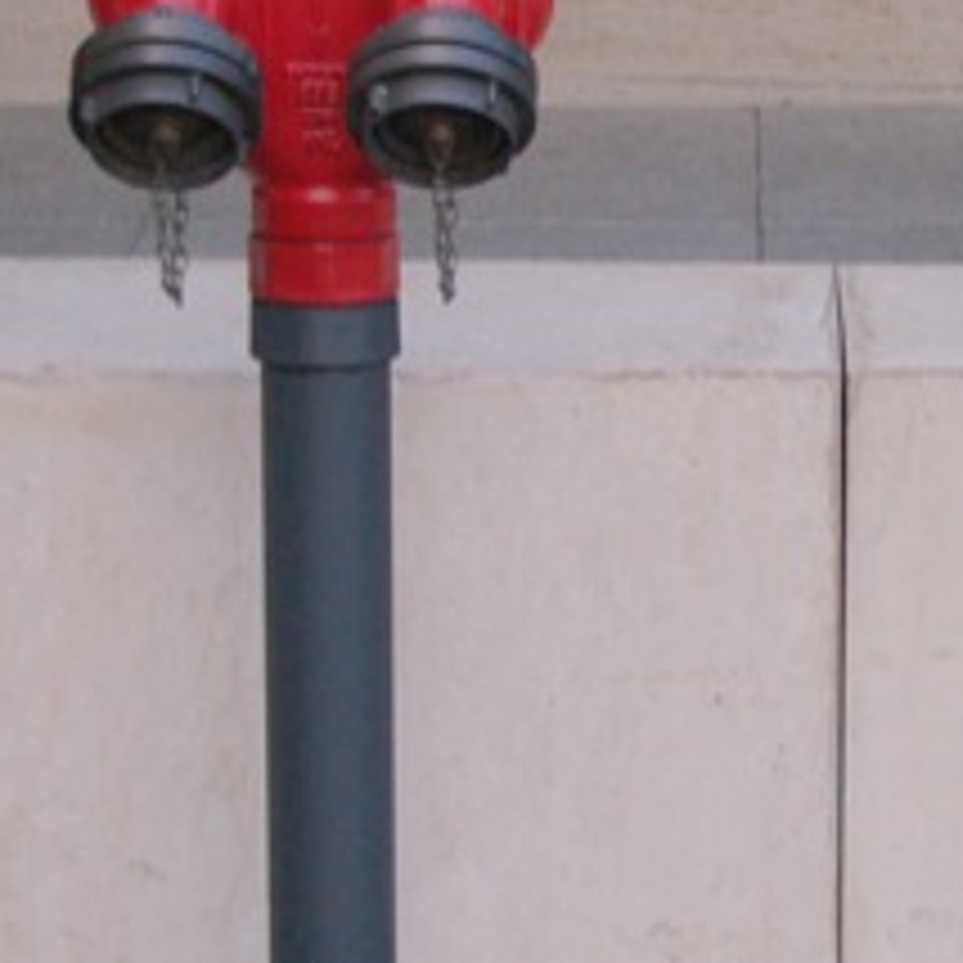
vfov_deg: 10.2
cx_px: 994
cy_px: 475
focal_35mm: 171
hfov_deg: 10.1
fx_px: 5391
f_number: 5.3
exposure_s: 1/100
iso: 1600
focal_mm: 45
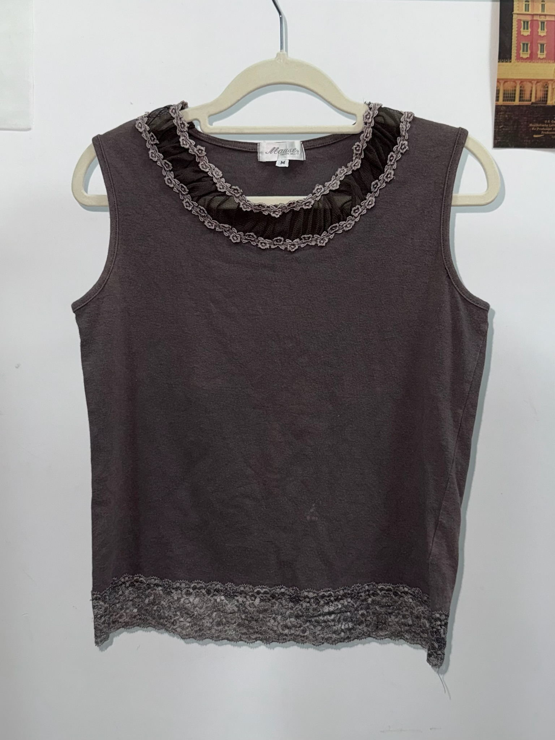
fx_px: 513
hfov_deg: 56.8
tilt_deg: -7.7
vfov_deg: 71.6
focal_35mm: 24
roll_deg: -0.7
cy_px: 370
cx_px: 278
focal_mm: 6.76
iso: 100
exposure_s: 1/53
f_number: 1.78
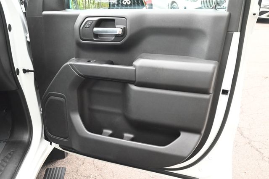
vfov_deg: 38.8
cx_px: 134
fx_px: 254
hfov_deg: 55.8
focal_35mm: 34
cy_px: 90
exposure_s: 1/60
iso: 8000
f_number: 10
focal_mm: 34
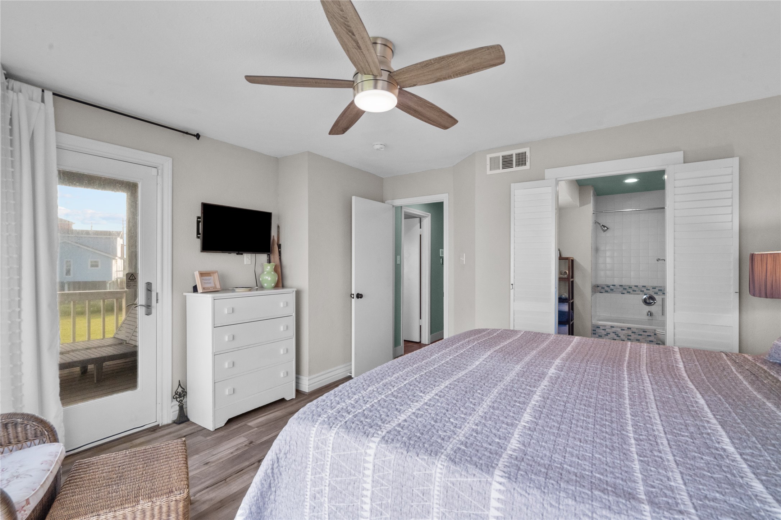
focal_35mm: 16
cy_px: 260
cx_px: 390
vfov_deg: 73.7
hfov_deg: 96.7
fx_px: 347
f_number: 10
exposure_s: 1/2.5
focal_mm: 16
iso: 2000
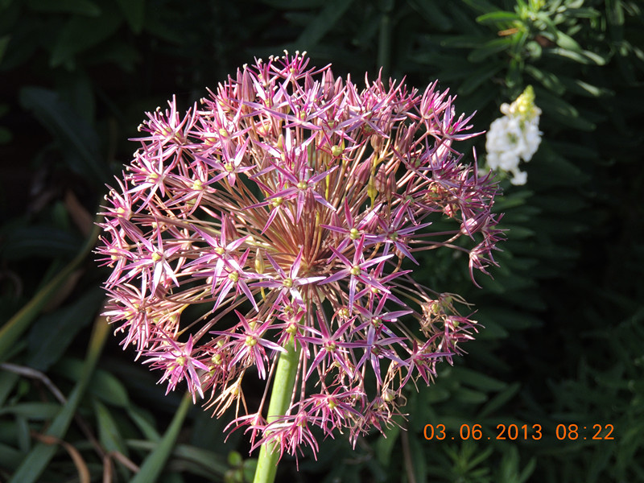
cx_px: 322
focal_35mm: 225
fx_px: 4186
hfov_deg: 8.8
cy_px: 242
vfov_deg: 6.6
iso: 140
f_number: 4.6
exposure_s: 1/200
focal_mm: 40.1
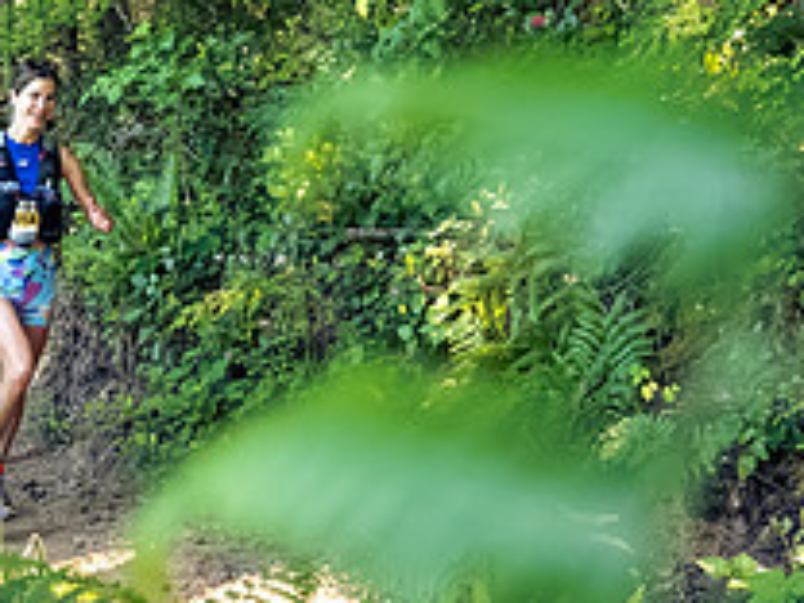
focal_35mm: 67
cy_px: 342
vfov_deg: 21.9
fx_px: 1556
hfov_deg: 25.7
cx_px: -178
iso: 4000
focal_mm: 12
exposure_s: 1/1000
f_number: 2.8
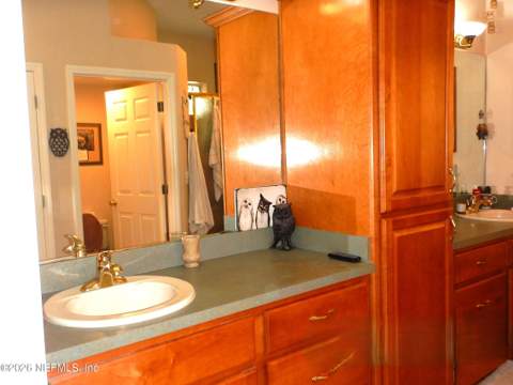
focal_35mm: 31
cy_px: 192
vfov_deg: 45.4
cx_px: 256
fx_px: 459
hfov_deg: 58.4
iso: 200
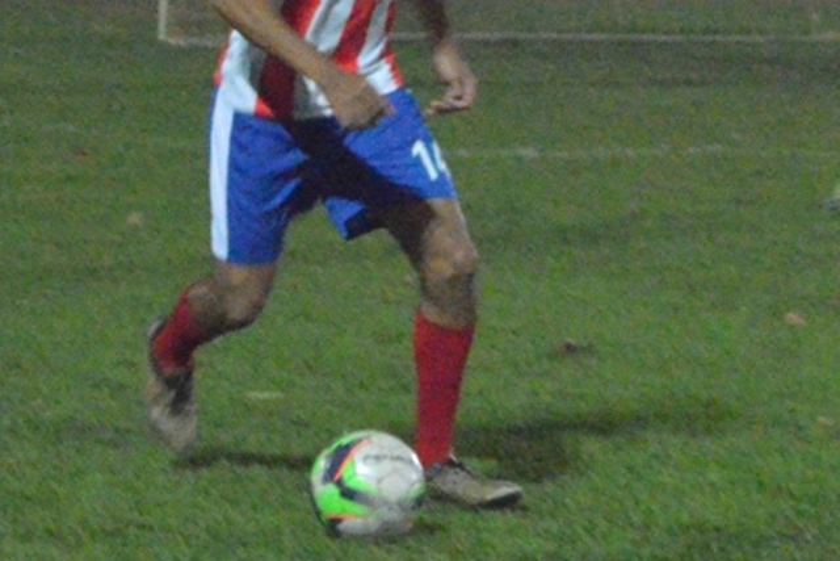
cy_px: 280
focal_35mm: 82
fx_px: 1925
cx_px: 420
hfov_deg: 24.6
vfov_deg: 16.6
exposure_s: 1/100
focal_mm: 55
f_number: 5.6
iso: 6400
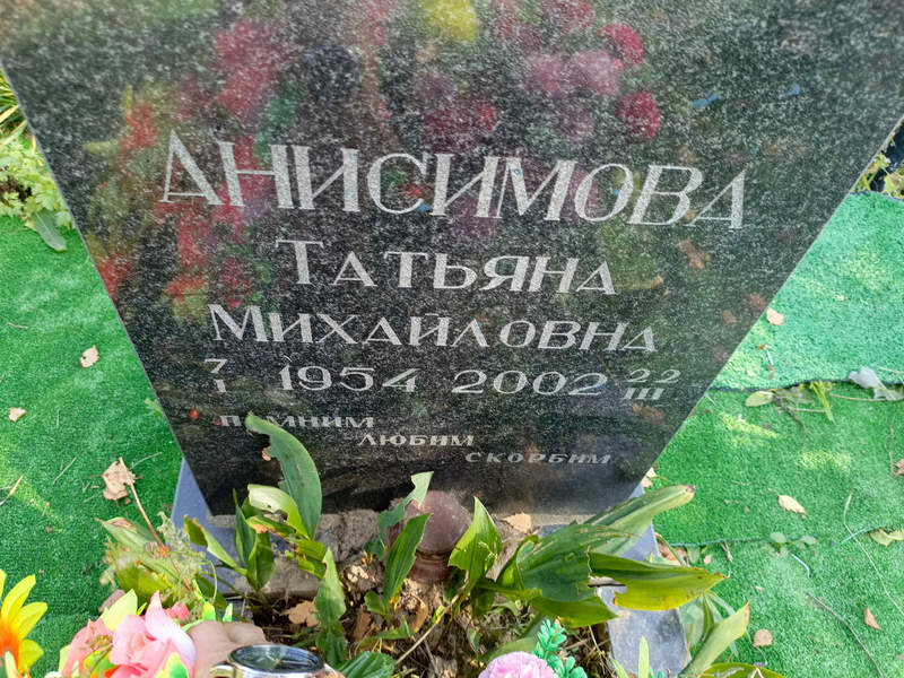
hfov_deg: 69.4
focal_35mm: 25
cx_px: 452
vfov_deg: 54.9
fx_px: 653
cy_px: 339
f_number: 1.69
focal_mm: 4.76
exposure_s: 1/100
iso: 149
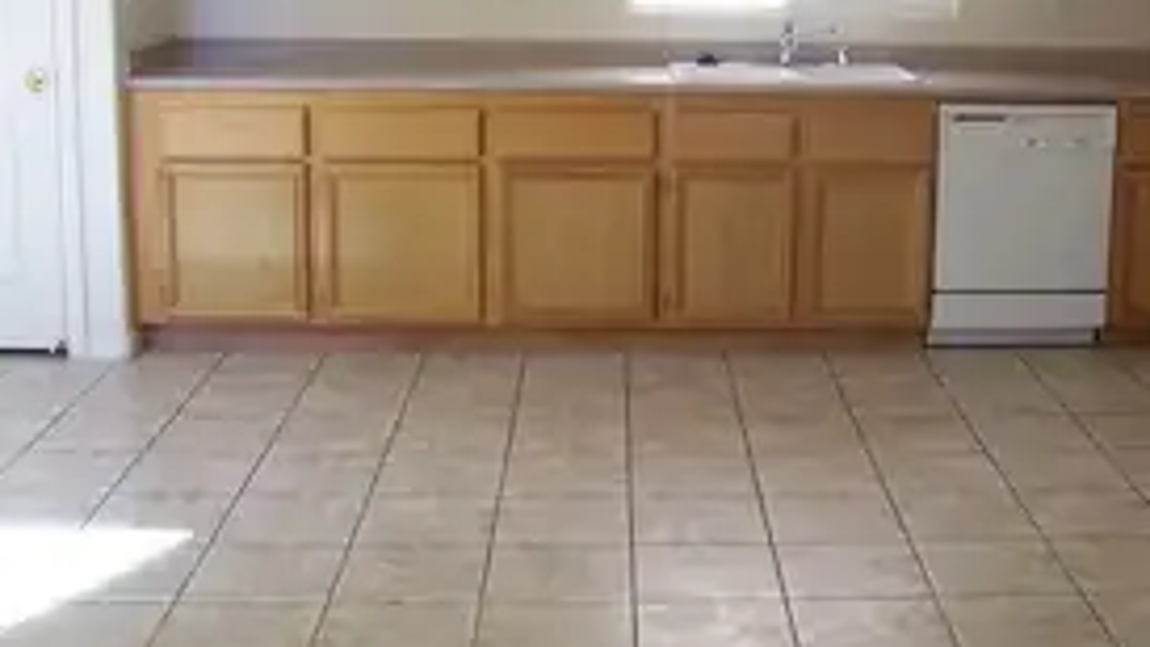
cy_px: 126
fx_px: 1646
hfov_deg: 38.2
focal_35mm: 54
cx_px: 747
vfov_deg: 21.9
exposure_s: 1/90
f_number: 2.7
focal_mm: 5.6
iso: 80
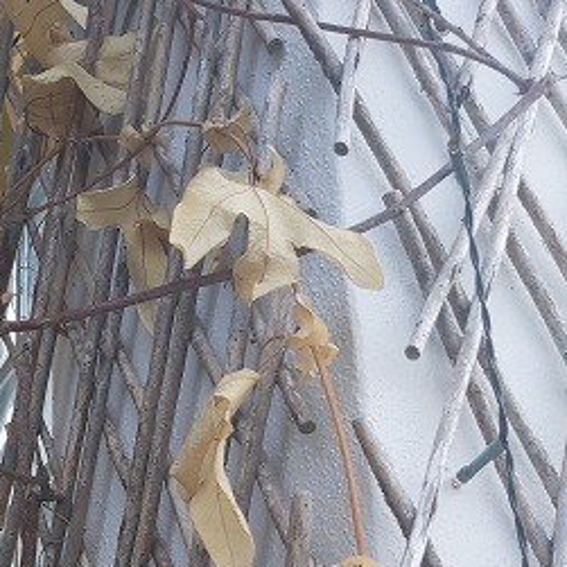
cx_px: 84
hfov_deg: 27.4
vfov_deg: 25.6
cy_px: 662
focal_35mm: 61
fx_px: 1130
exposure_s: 1/333
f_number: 1.7
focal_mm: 3.92
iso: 64
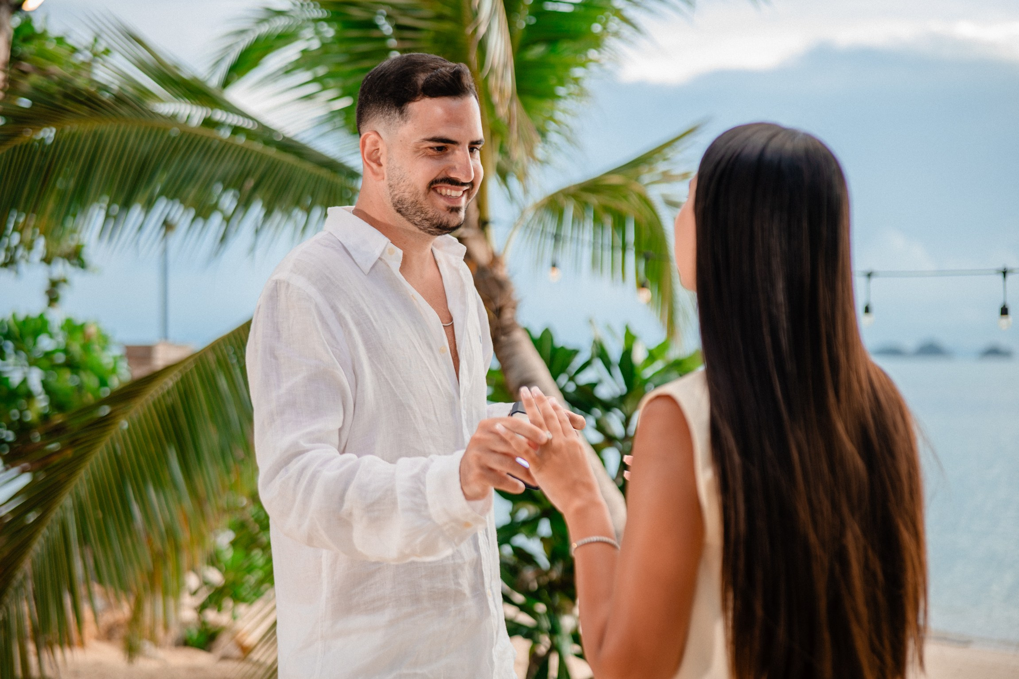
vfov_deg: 27.0
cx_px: 510
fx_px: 1415
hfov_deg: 39.6
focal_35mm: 50
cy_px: 340
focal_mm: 50
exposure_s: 1/400
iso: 800
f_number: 2.2
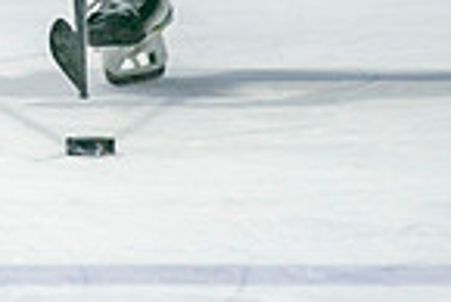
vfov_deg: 1.2
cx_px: -77
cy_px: -257
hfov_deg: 1.7
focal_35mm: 1186
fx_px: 14873
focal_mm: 182
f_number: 3.2
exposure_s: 1/640
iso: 400
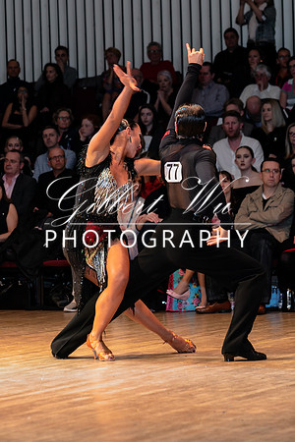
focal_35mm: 138
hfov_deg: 9.9
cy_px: 151
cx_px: 119
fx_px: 1699
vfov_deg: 14.8
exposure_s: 1/125
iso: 200
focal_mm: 70
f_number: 2.8
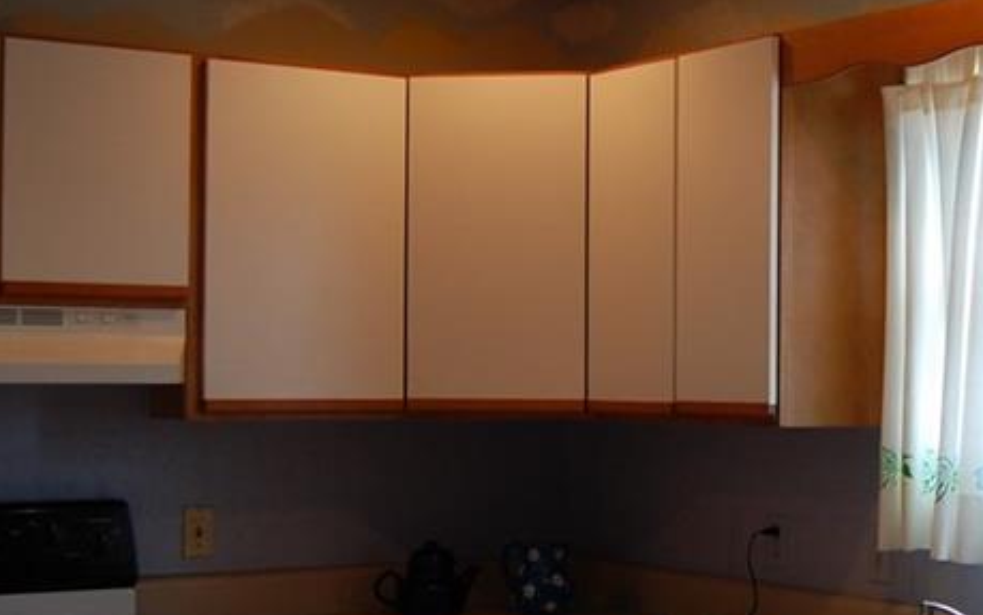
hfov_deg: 26.4
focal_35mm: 75
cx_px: 917
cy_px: 381
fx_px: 2009
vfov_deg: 17.4
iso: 400
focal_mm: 22
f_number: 3.8
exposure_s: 1/50
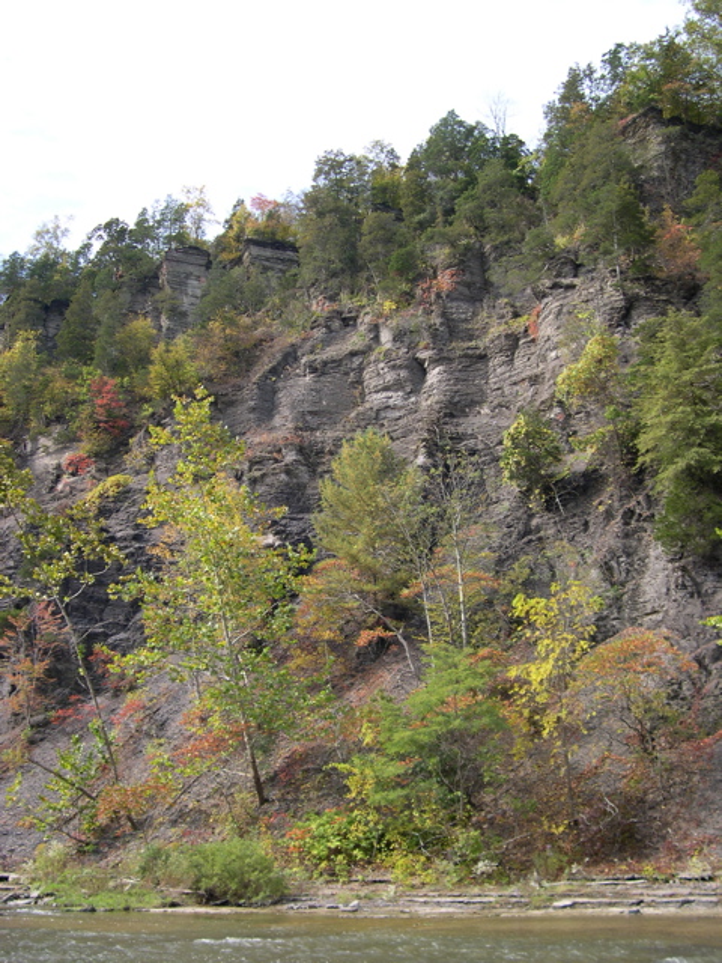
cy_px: 482
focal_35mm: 38
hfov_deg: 37.7
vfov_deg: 49.0
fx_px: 1057
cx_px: 361
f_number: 2.8
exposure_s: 1/303
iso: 100
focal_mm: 8
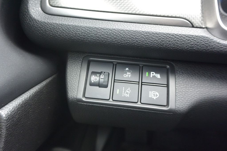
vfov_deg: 45.0
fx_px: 183
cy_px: 76
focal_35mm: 29
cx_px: 114
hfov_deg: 63.7
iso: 400
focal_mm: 11
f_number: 3.5
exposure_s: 1/125
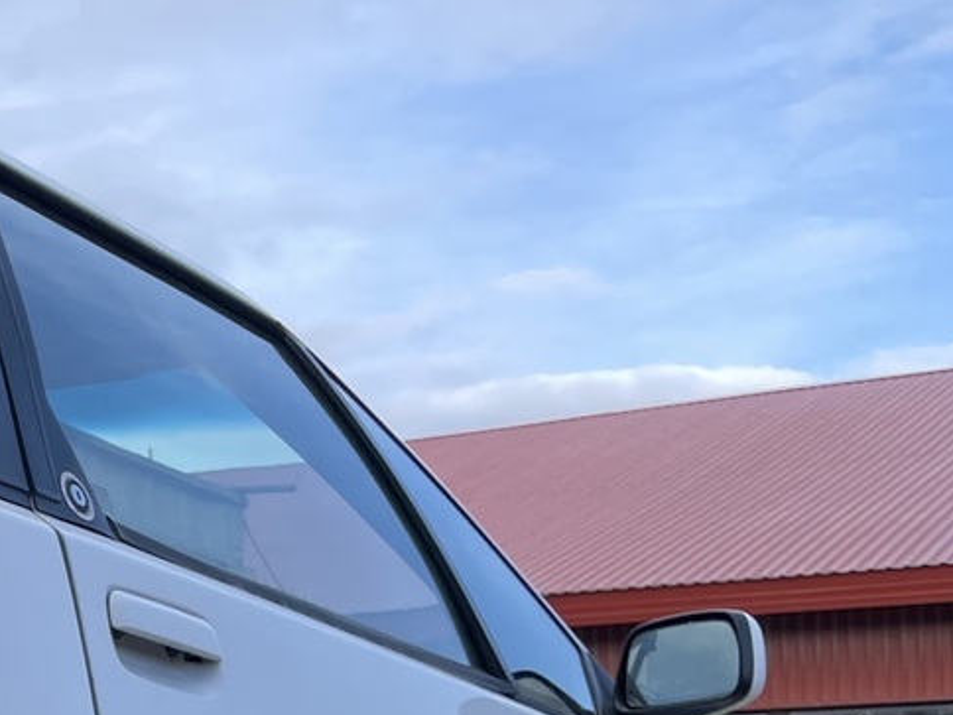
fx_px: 2368
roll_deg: +0.7
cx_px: -601
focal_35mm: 86
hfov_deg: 19.0
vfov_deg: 16.5
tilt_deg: +2.5
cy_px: 835
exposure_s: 1/997
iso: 32
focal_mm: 4.2
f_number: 1.6
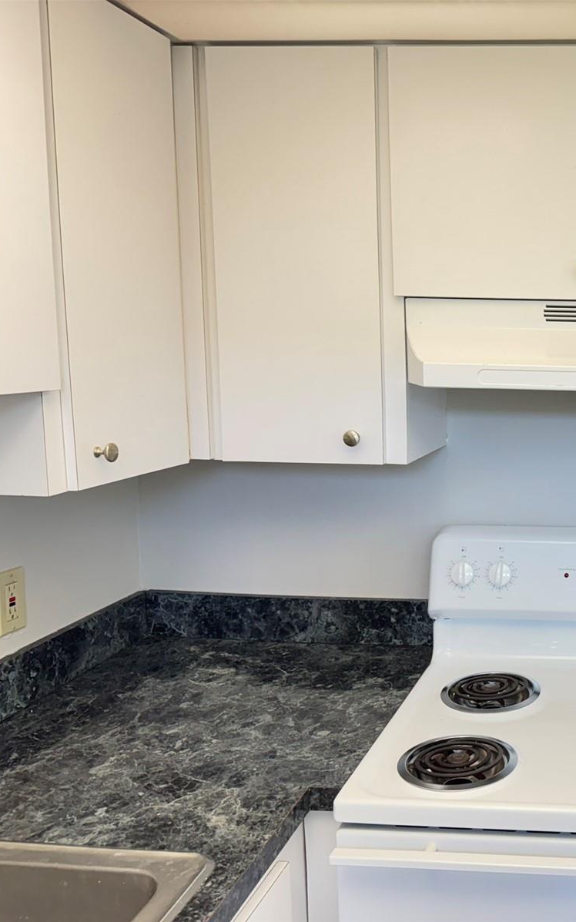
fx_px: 854
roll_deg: +0.0
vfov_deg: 56.7
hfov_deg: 33.3
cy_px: 461
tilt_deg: -8.0
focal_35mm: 34
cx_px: 607
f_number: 1.78
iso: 200
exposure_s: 1/120
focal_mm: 6.76
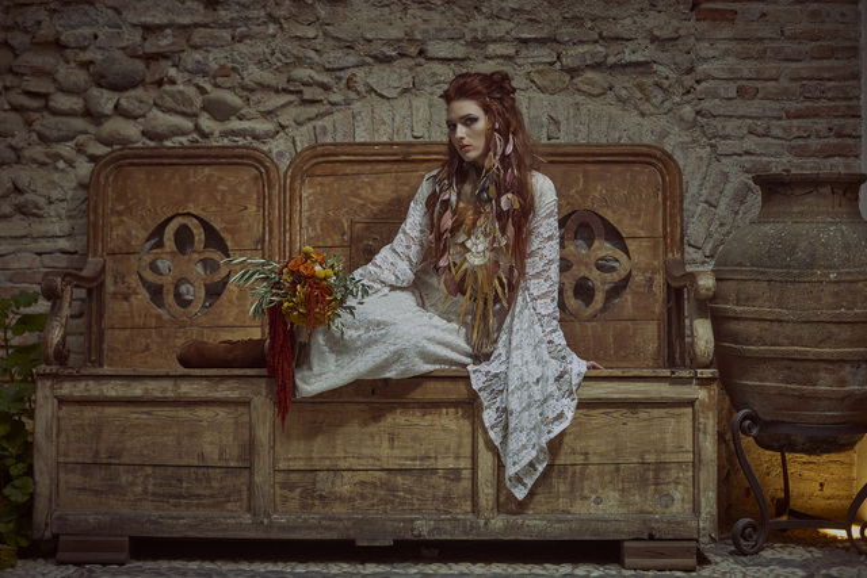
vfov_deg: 27.0
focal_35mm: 50
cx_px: 434
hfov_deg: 39.6
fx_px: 1204
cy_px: 289
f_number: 3.2
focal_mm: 50
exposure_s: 1/200
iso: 400
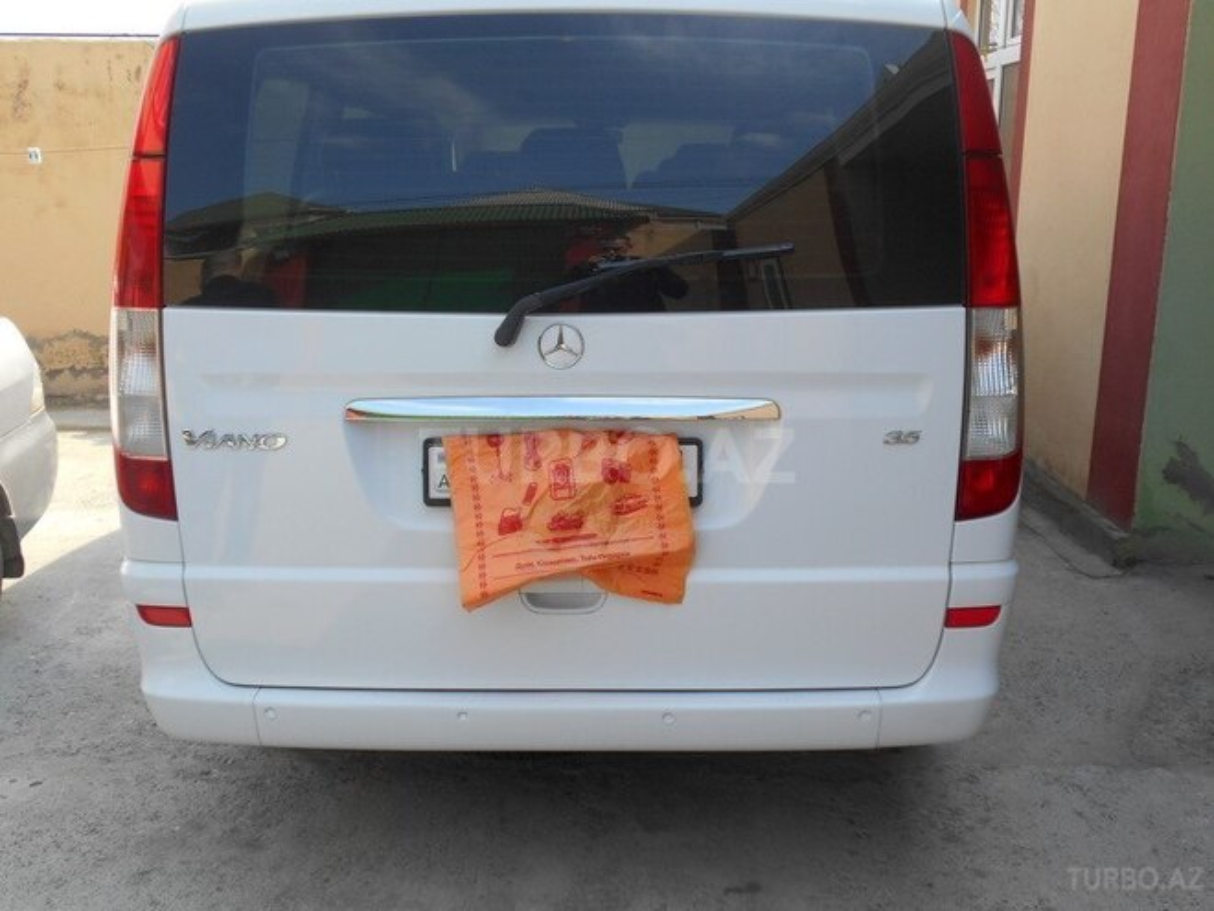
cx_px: 607
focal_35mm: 34
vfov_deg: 41.8
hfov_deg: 54.0
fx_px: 1192
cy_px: 456
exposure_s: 1/320
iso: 80
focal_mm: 5.8
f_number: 3.6
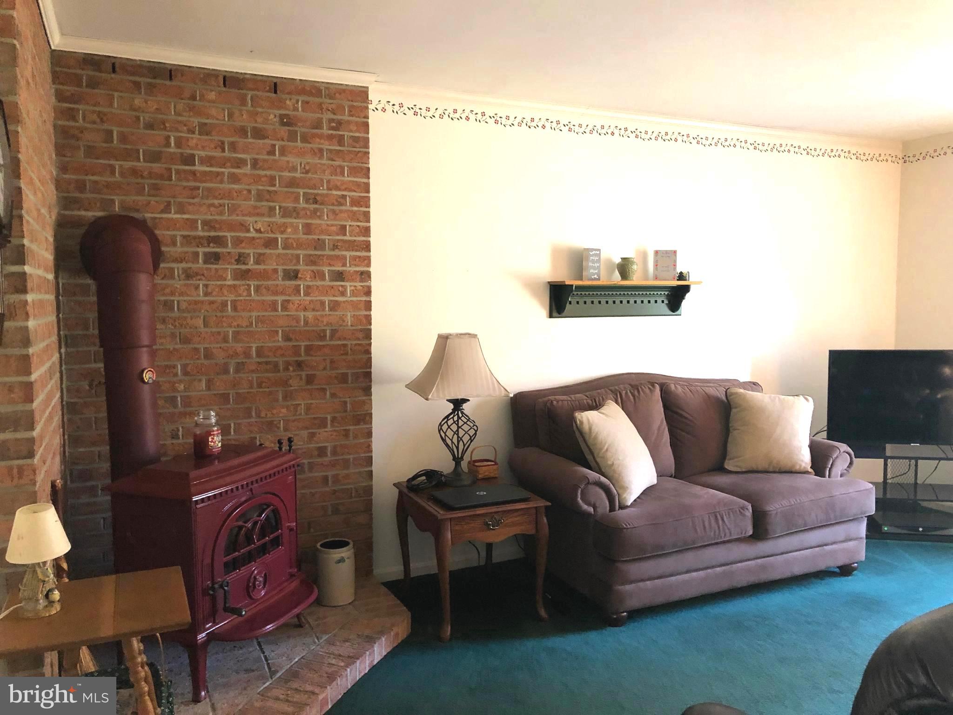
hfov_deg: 63.4
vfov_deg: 49.7
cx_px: 476
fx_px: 771
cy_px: 358
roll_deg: +0.9
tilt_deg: -8.1
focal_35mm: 28
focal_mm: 3.99
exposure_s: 1/11
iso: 100
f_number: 1.8
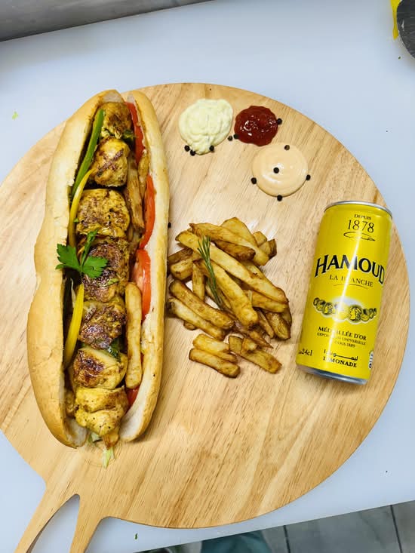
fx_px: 384
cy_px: 276
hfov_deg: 56.8
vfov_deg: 71.6
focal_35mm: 24
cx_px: 208
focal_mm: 6.76
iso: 80
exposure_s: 1/120
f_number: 1.78
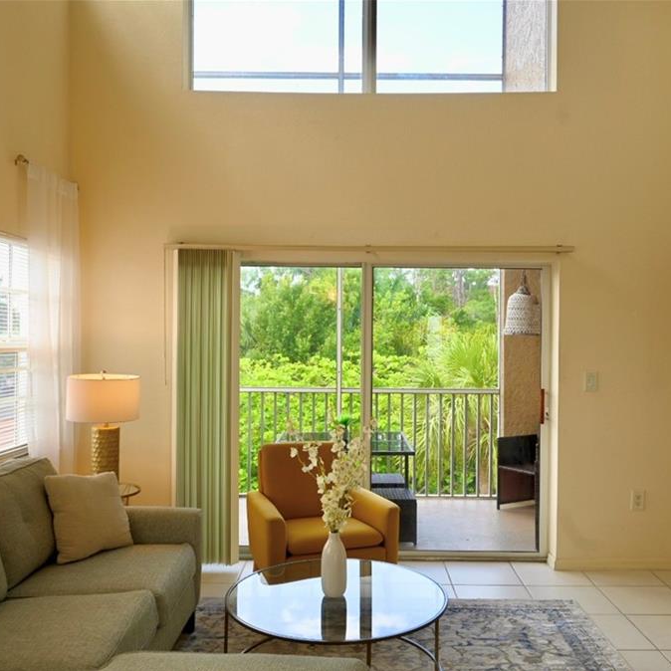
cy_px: 338
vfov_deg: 52.5
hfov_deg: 52.5
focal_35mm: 31
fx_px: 680
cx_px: 356
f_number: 8
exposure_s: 1/15
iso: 100
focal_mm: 16
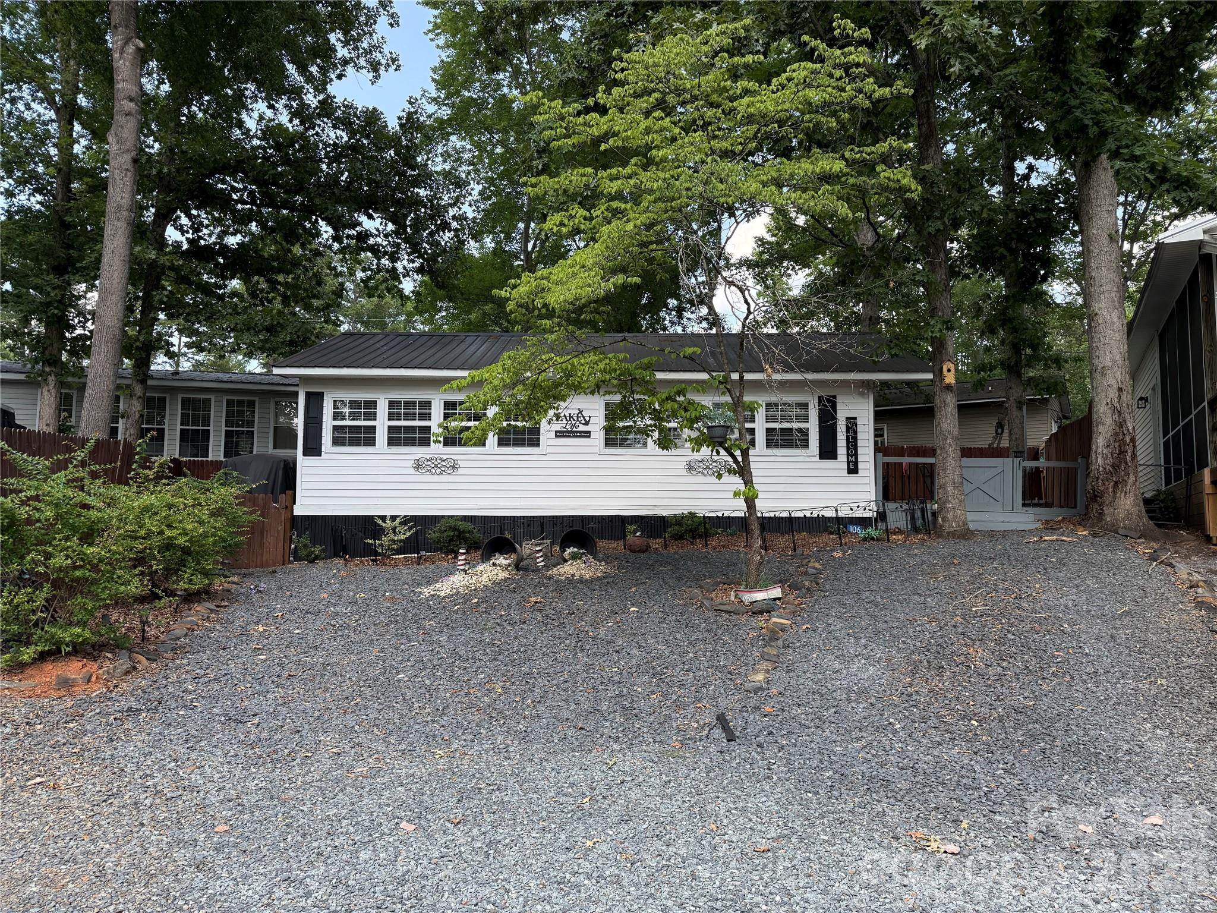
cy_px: 456
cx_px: 608
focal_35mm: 24
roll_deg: -1.0
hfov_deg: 71.6
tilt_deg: +5.8
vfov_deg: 56.8
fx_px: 844
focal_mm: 6.76
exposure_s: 1/742
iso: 100
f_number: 1.78
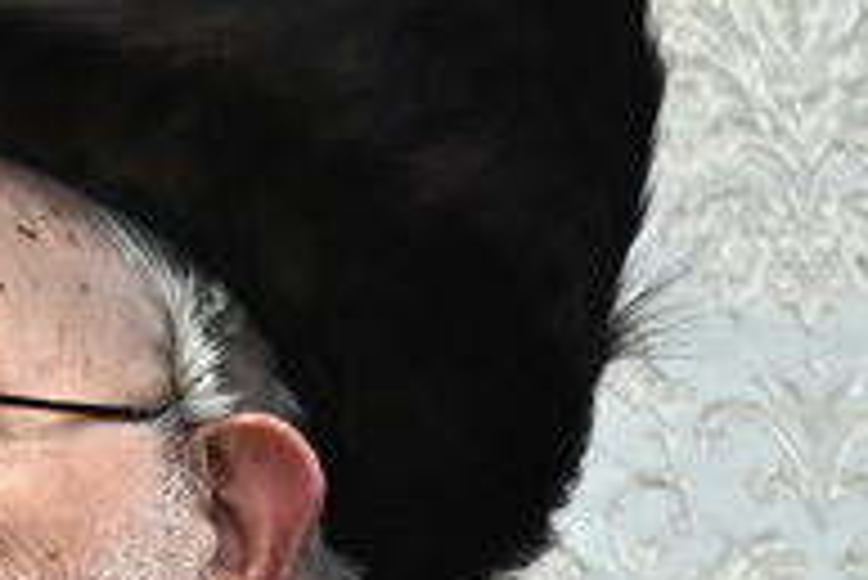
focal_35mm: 449
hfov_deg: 4.5
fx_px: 10834
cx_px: -1192
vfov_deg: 3.1
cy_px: 1086
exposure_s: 1/160
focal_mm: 62
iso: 2000
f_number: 5.6
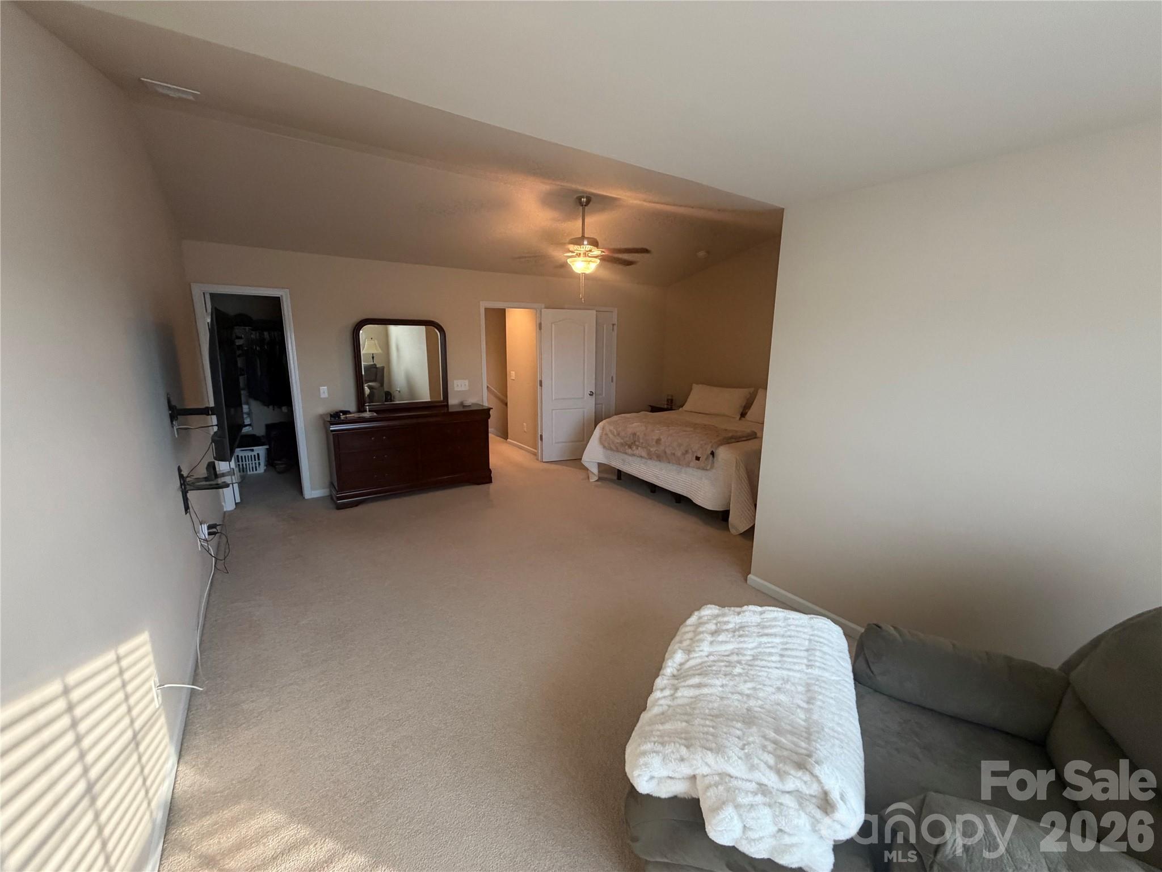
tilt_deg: -12.7
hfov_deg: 102.1
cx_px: 581
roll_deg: +0.1
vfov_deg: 85.7
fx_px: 470
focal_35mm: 14
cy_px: 436
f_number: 2.2
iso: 320
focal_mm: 2.22
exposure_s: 1/60
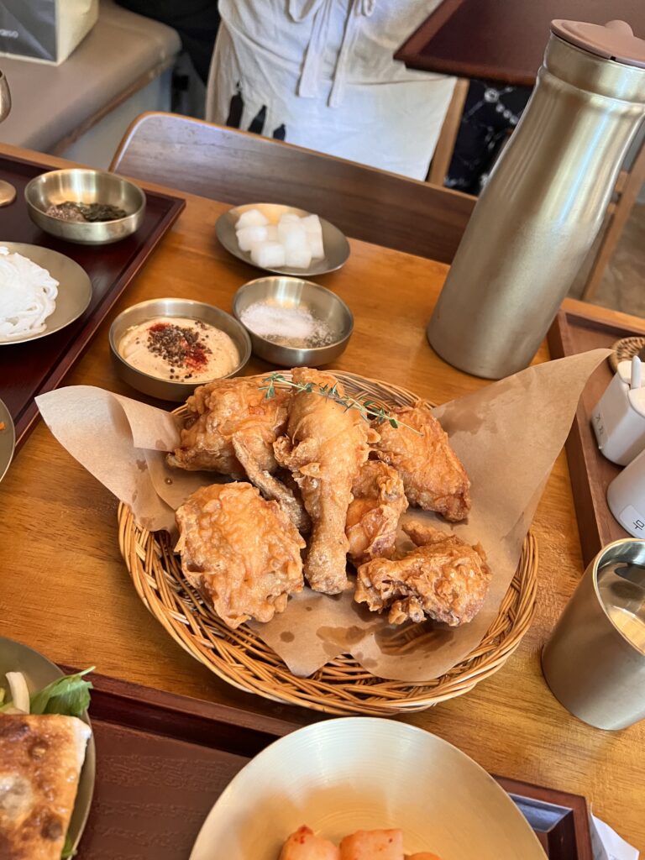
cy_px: 430
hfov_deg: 53.1
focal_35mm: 26
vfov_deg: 67.3
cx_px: 322
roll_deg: -14.9
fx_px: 646
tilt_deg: -43.1
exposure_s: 1/60
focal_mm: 5.7
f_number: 1.5
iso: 500
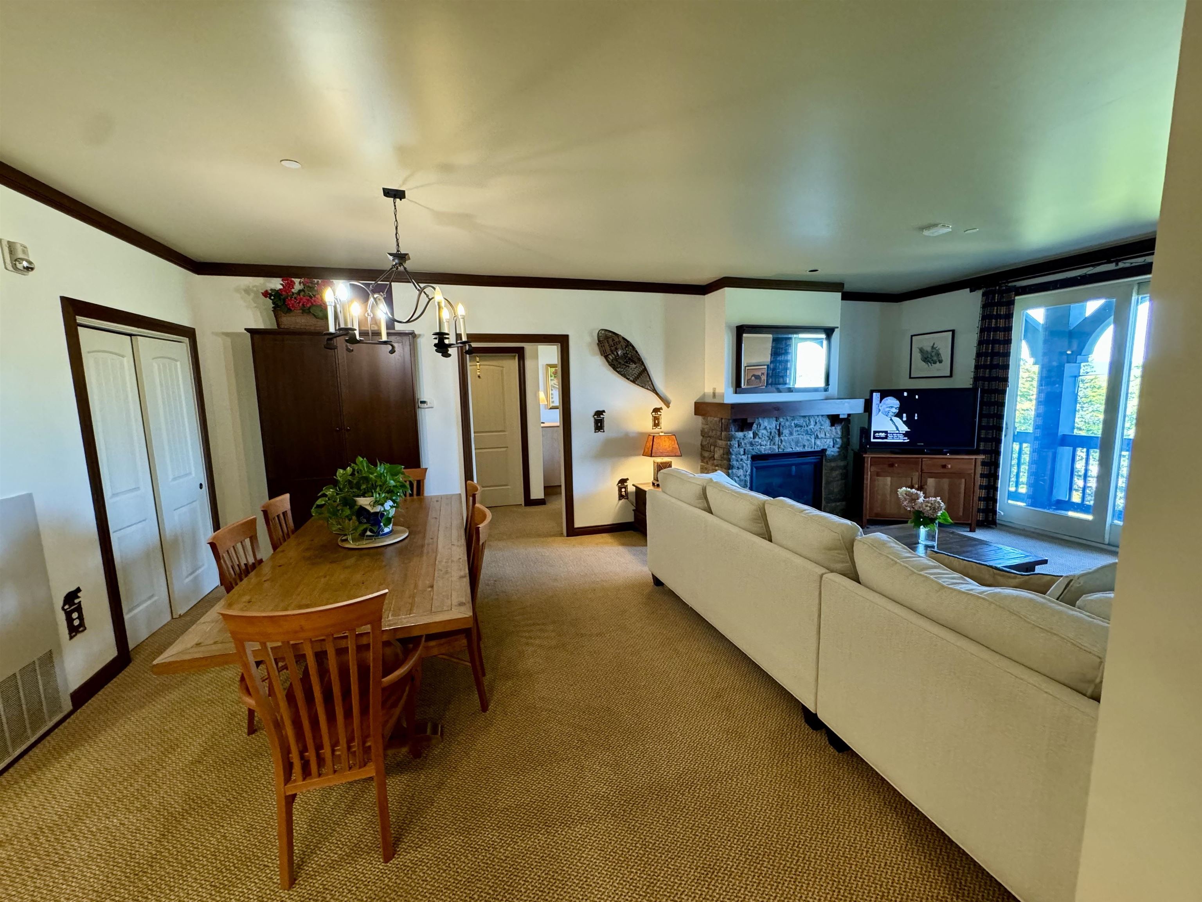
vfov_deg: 85.7
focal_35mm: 14
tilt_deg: -7.8
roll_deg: +1.0
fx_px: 486
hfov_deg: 102.1
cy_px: 451
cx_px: 601
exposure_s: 1/60
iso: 320
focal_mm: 2.22
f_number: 2.2
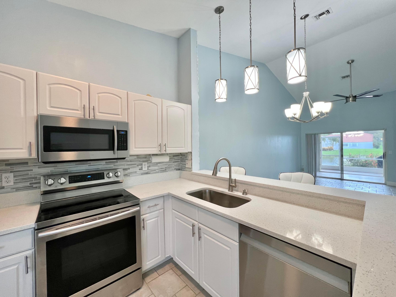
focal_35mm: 13
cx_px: 198
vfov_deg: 89.9
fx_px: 149
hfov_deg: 106.2
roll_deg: +0.3
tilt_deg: -0.3
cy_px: 148
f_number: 1.8
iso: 125
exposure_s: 1/120
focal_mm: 1.57
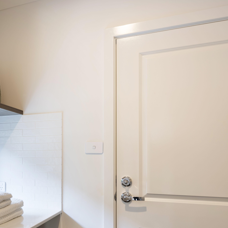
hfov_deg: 38.7
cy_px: 172
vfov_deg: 43.4
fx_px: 276
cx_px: -11
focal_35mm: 37
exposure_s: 1/2
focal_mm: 19
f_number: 13
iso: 64
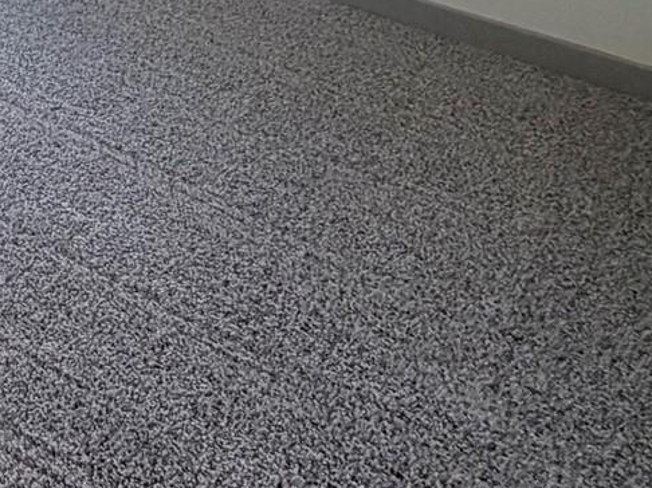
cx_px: -305
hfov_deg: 25.4
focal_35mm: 59
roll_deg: -2.5
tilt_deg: -7.2
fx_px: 1111
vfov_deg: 19.1
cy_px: -385
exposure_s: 1/121
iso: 100
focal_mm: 2.22
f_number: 2.2
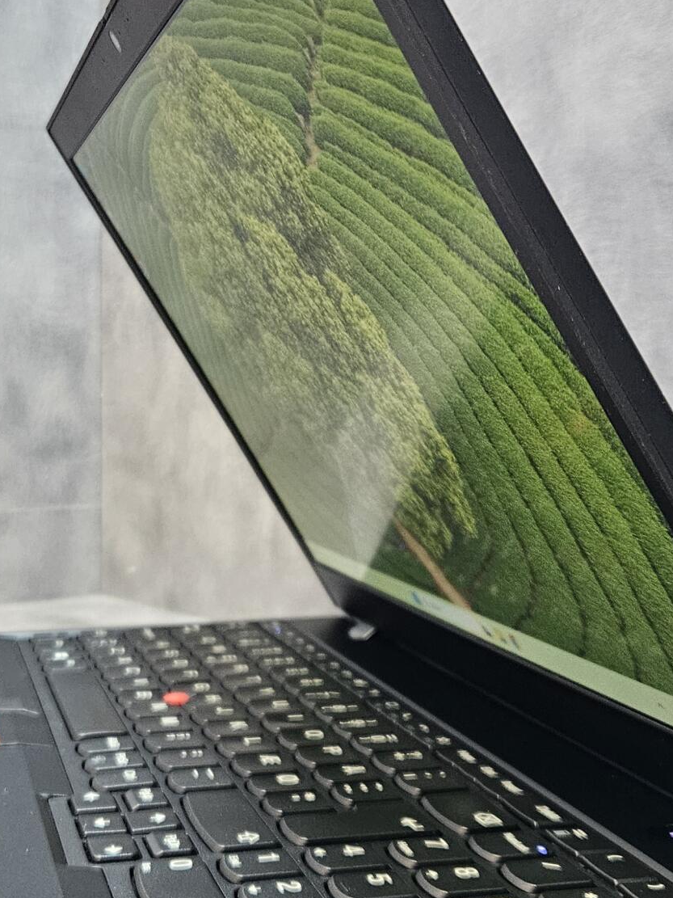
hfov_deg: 27.4
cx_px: 224
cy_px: 449
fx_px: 1374
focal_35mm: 53
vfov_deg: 36.2
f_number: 1.8
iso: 400
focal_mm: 5.4
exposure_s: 1/100
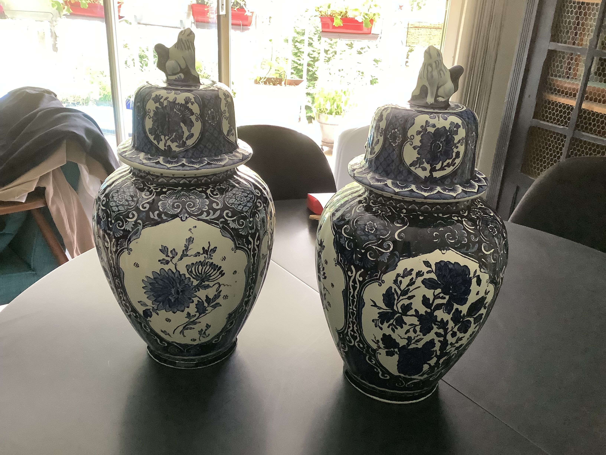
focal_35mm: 31
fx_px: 543
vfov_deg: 45.4
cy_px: 228
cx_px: 303
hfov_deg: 58.4
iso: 250
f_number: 2.4
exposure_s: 1/60
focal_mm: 3.3
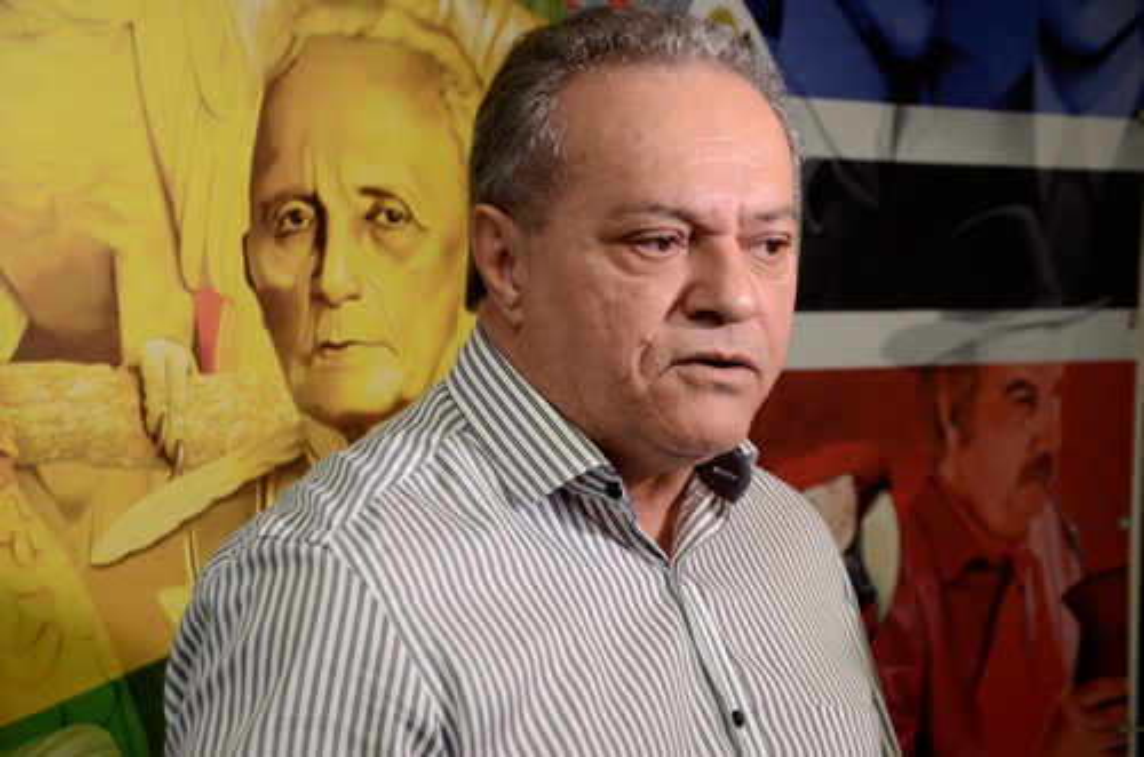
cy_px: 378
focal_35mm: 99
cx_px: 572
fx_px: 3139
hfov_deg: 20.7
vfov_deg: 13.8
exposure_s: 1/160
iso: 1250
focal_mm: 66
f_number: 5.3
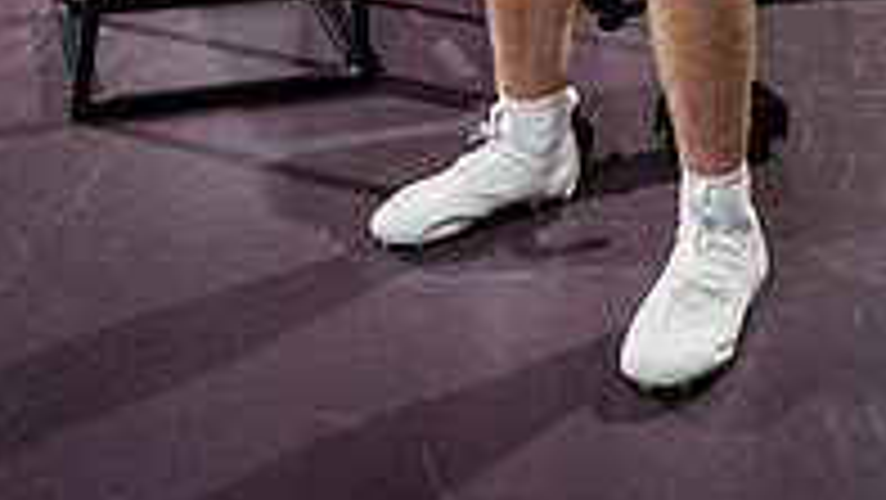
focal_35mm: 67
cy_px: -491
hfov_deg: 31.2
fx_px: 1575
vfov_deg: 14.9
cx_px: 594
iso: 640
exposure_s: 1/250
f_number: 4
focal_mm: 28
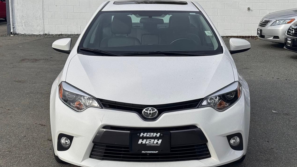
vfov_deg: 22.6
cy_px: 91
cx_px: 150
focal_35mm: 53
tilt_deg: -9.8
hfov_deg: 39.2
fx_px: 417
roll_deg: +0.0
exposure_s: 1/4049
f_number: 1.78
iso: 64
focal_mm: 6.76
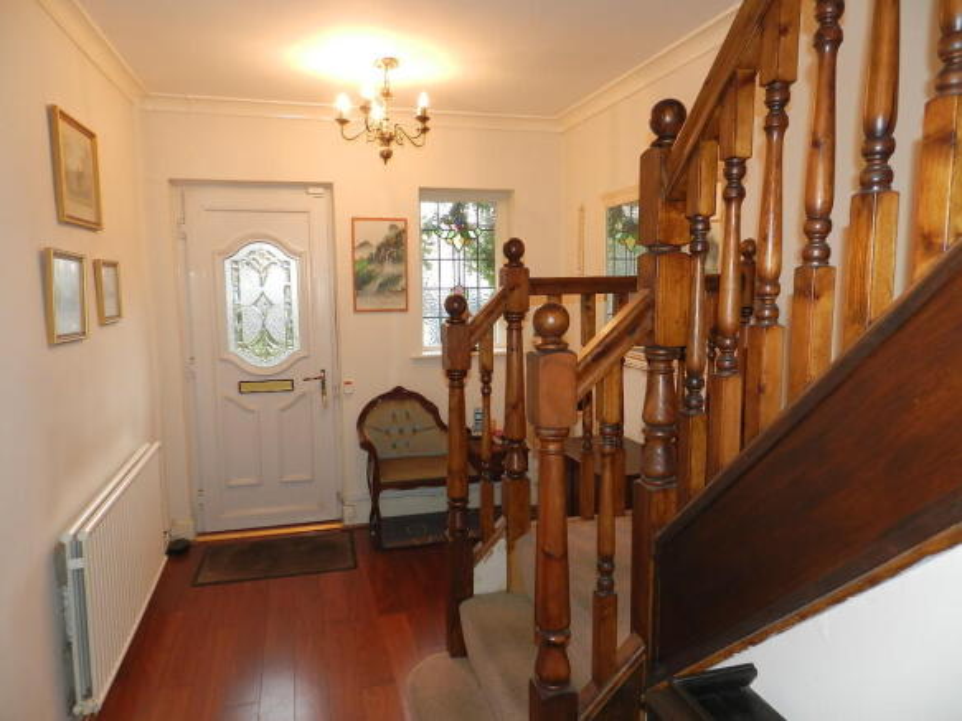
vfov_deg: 58.9
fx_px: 639
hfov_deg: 73.9
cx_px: 481
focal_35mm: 23
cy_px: 360
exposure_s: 1/30
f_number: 3.4
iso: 200
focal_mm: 4
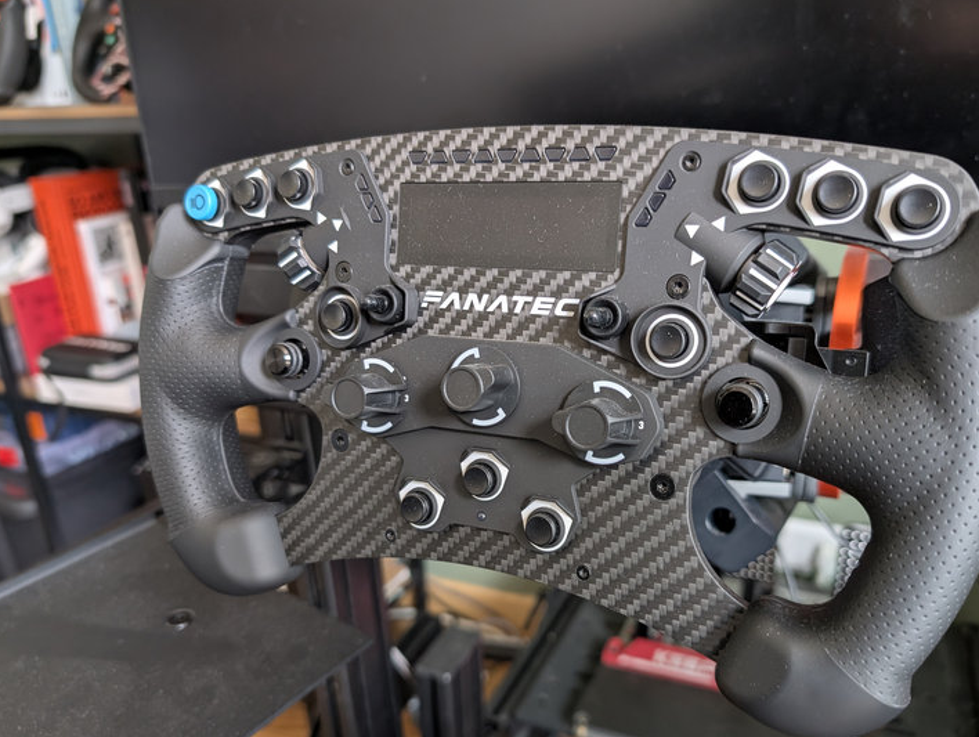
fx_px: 765
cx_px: 514
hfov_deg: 65.2
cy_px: 412
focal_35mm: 27
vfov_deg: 51.3
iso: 181
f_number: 1.68
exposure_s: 1/34.2
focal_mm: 6.9
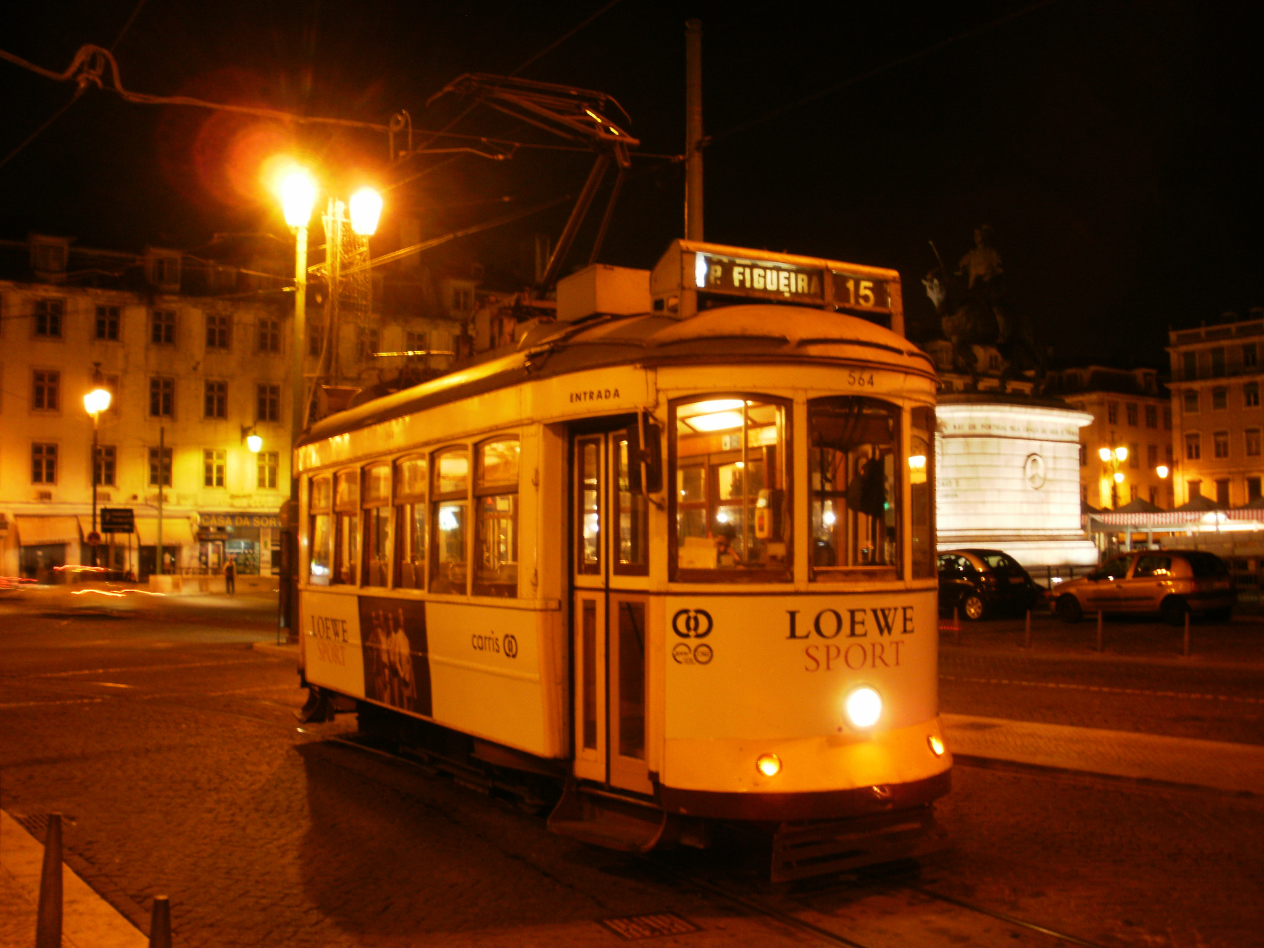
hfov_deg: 51.4
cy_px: 474
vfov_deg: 39.7
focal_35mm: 36
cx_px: 632
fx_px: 1315
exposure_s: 1/2
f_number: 3.5
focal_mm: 6.3
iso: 100
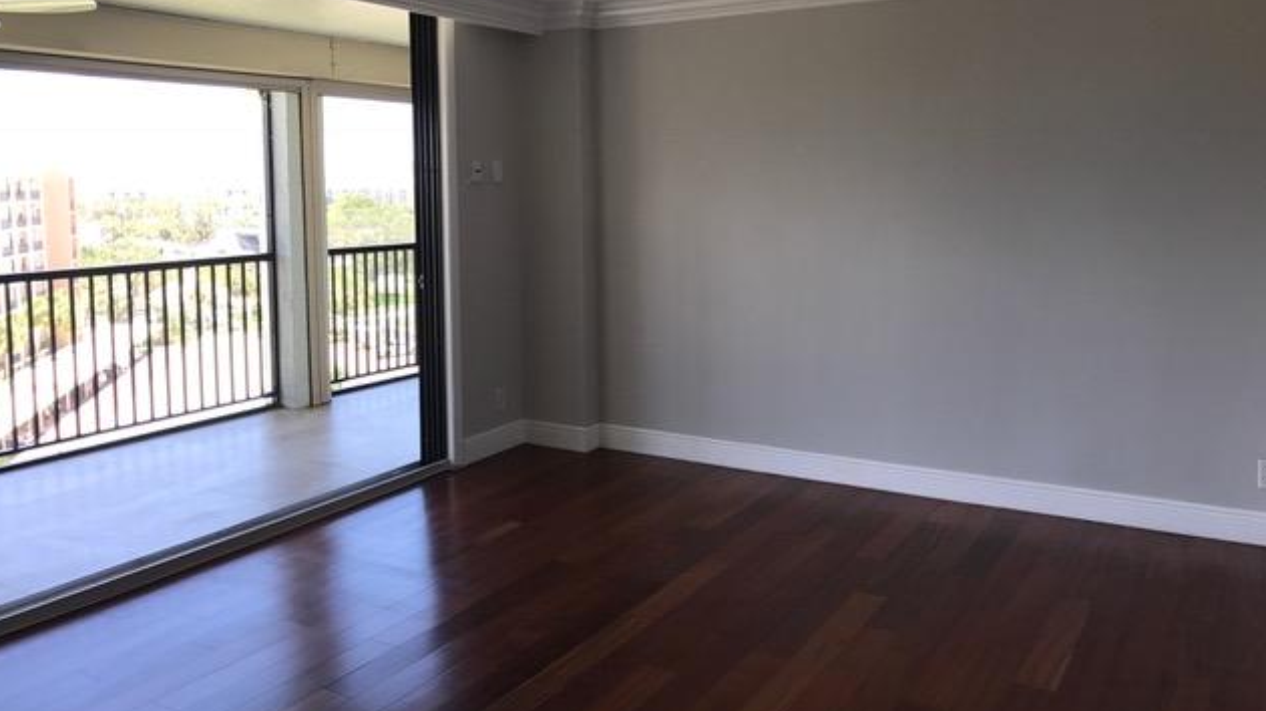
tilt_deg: -6.4
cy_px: 289
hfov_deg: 62.6
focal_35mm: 31
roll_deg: +1.4
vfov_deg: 37.6
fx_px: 1040
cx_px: 631
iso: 20
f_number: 1.8
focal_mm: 3.99
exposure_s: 1/120
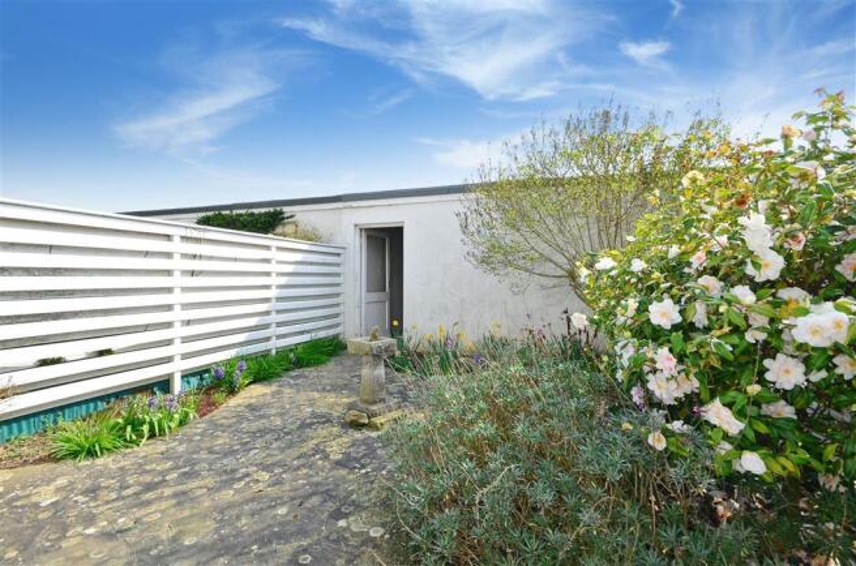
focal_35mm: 15
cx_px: 428
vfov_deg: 77.0
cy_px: 283
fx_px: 356
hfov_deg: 100.5
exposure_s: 1/250
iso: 640
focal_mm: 10
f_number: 13
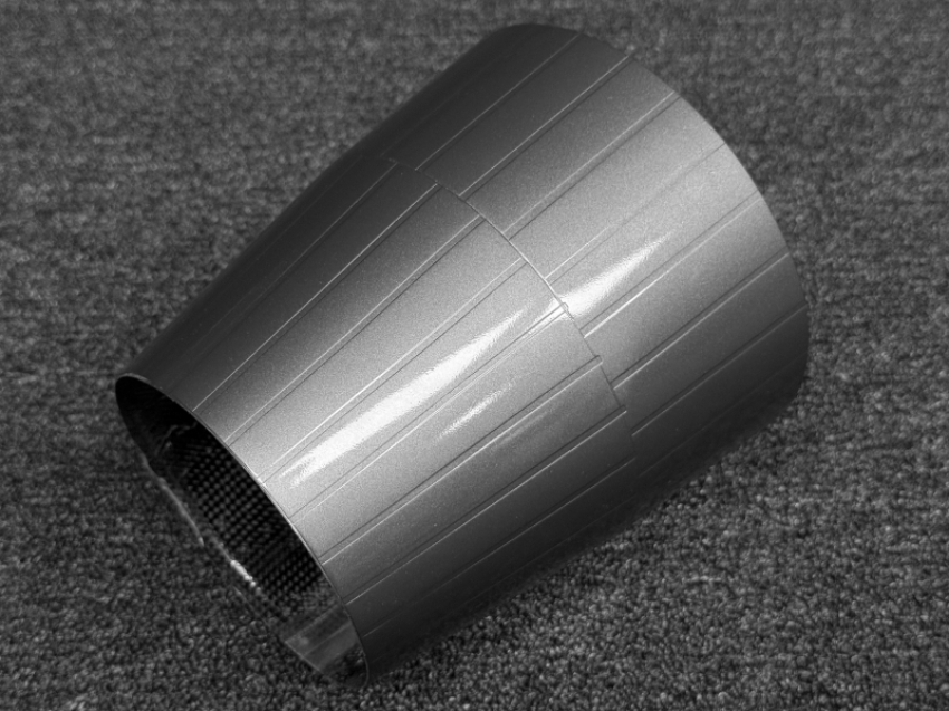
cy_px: 356
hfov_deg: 39.7
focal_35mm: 48
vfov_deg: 30.3
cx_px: 474
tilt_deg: -44.1
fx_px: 1316
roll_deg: -1.3
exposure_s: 1/100
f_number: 1.78
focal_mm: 6.76
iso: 64
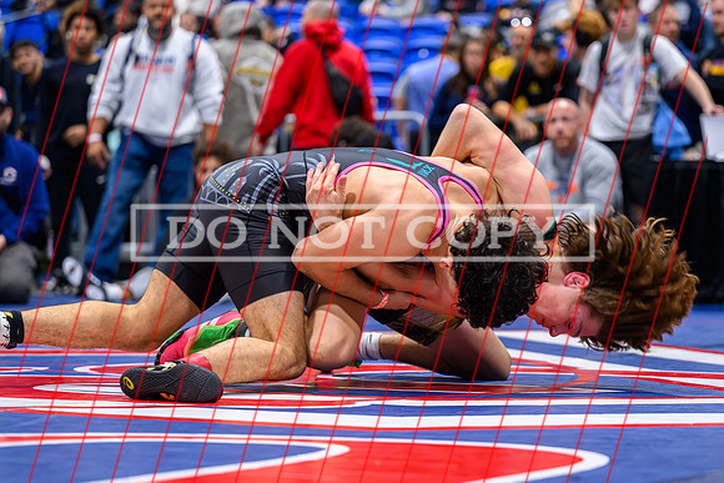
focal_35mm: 130
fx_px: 2618
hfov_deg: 15.7
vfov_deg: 10.5
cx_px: 445
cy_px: 216
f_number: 2.8
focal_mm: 102
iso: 3200
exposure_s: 1/640
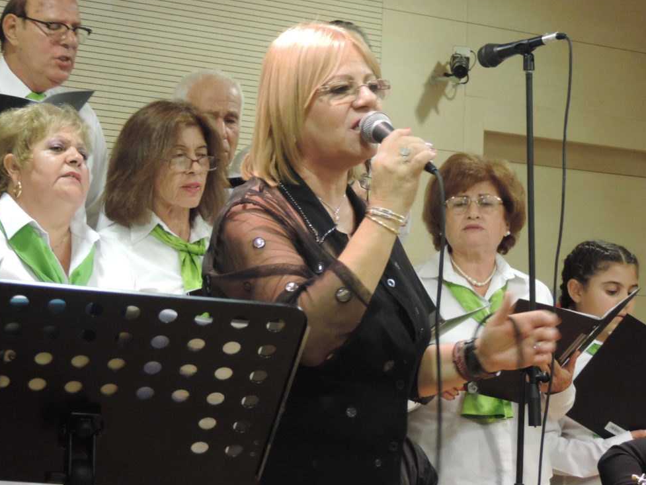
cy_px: 233
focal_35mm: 152
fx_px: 2837
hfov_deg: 13.0
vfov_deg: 9.8
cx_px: 308
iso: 800
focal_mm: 25.8
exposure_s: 1/15
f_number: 4.4
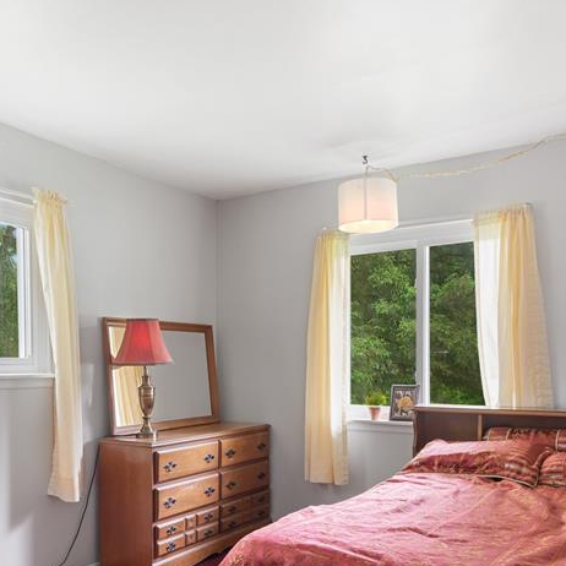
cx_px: 283
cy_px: 393
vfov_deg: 49.9
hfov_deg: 51.1
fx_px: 592
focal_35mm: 32
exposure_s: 1.3
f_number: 9
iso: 400
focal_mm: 17
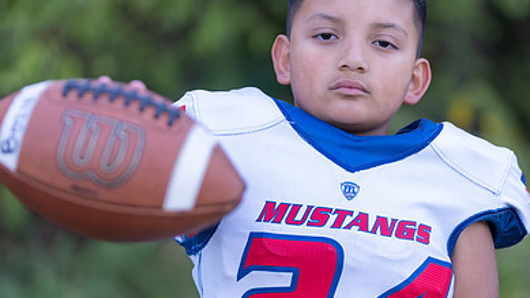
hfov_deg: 11.9
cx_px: 339
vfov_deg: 6.7
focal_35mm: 181
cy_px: 176
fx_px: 2544
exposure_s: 1/320
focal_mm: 116
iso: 400
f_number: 2.8
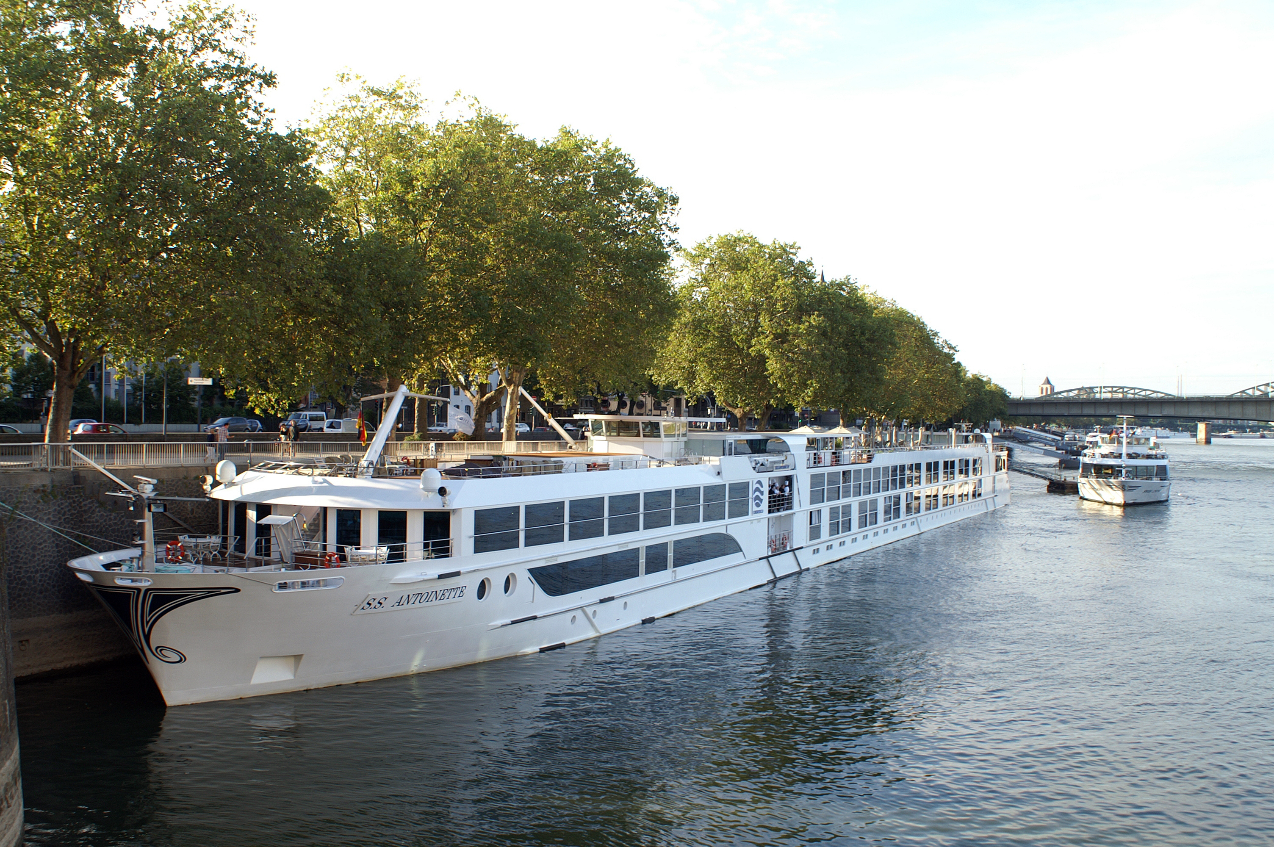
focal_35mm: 36
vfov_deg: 36.8
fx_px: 1273
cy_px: 424
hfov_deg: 53.2
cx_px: 637
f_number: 8
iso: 100
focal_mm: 24
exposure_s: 1/125
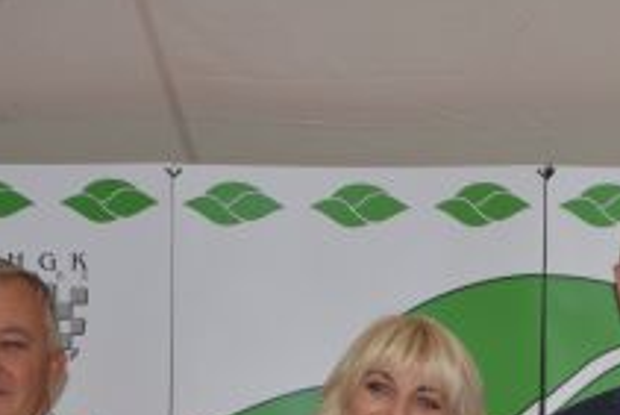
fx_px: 3757
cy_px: 542
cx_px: 673
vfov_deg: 6.3
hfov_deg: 9.3
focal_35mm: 218
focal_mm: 52
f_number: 5
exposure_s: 1/60
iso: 640
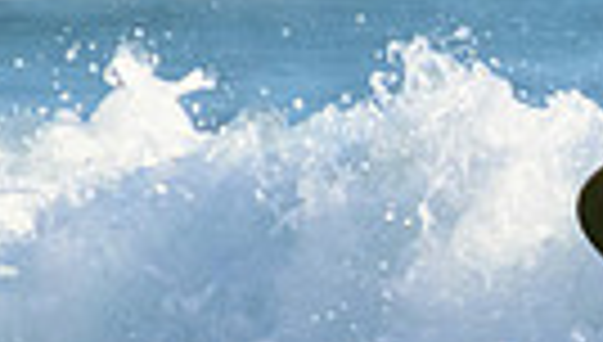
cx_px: 1238
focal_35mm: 4418
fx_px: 70781
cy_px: 292
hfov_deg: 0.5
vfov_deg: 0.3
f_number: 11
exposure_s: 1/2000
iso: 2500
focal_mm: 800
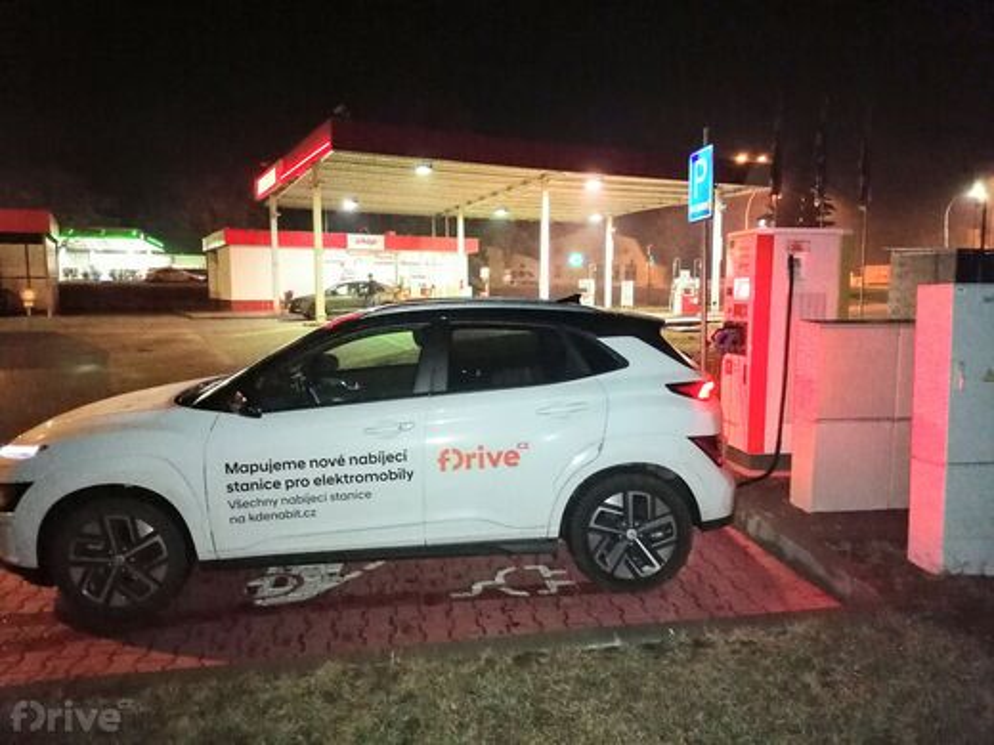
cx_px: 497
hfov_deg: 65.3
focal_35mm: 27
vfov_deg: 51.4
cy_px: 372
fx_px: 775
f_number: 1.8
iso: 2000
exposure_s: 1/20
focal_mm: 5.3
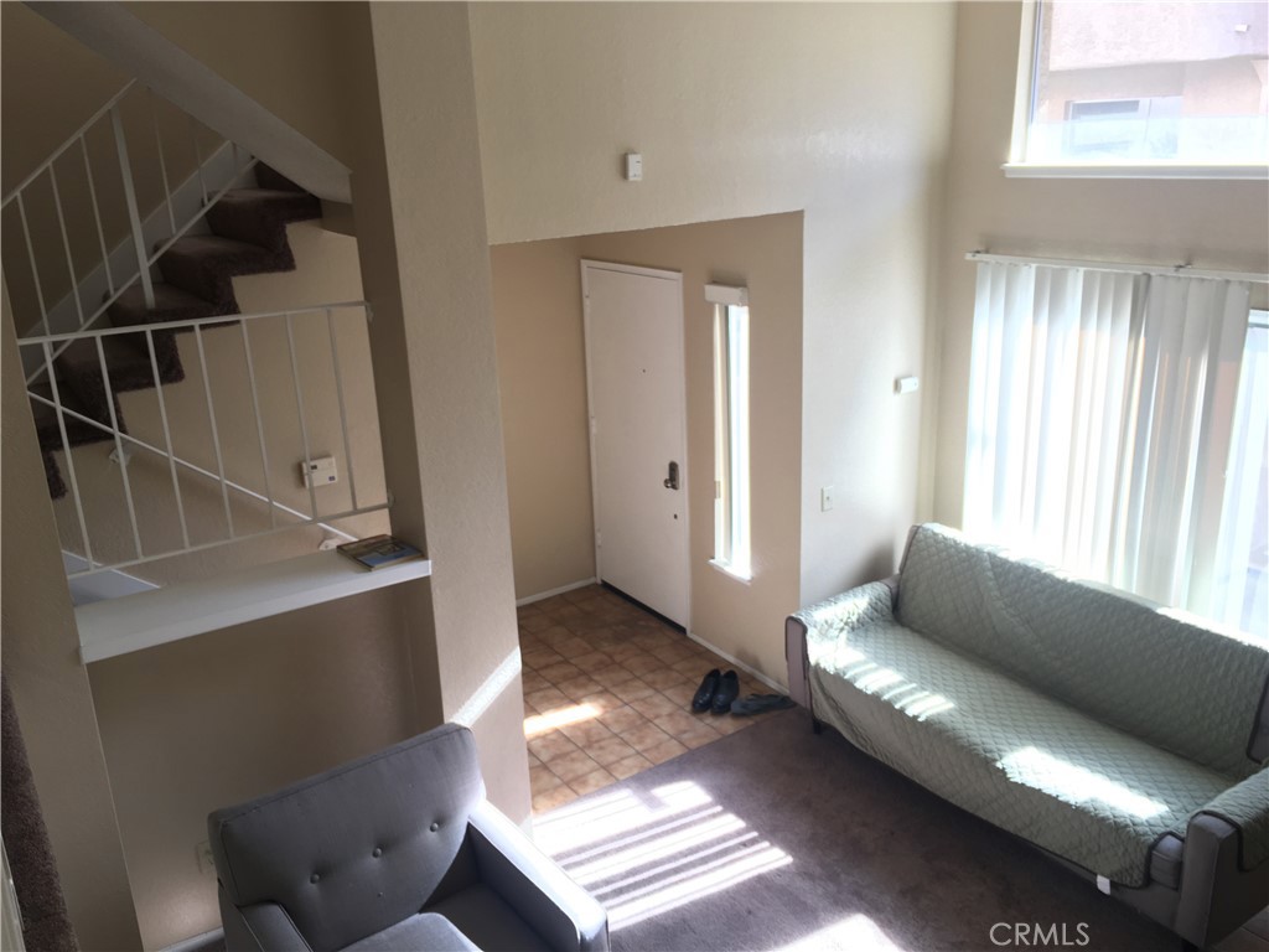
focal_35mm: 29
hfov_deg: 61.7
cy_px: 476
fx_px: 1063
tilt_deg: -19.1
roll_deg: +3.2
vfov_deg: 48.2
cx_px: 634
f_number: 2.2
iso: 25
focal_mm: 4.15
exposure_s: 1/30
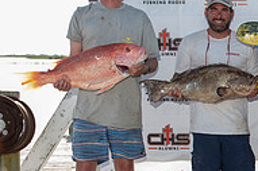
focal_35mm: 79
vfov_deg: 17.0
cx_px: 273
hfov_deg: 24.2
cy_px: 156
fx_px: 566
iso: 50
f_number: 3.5
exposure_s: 1/250
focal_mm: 26
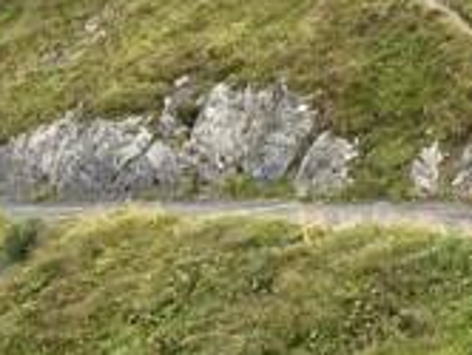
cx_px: 1243
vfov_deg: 9.1
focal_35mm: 160
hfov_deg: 10.2
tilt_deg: -5.1
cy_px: -162
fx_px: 2185
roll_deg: -0.1
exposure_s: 1/1048
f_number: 1.5
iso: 50
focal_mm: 5.7
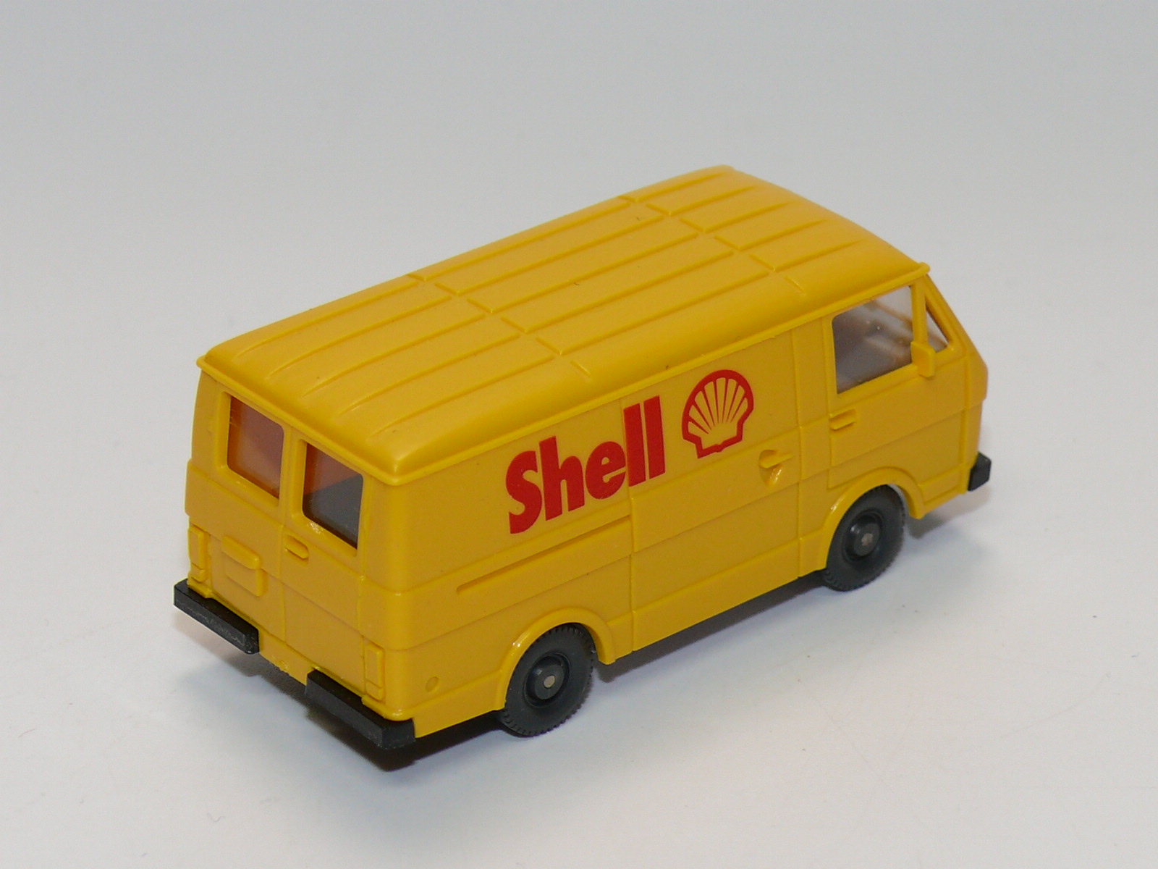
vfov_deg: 11.0
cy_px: 434
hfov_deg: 14.6
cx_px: 579
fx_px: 4516
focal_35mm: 135
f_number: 4
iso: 100
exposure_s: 1/30
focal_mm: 16.2
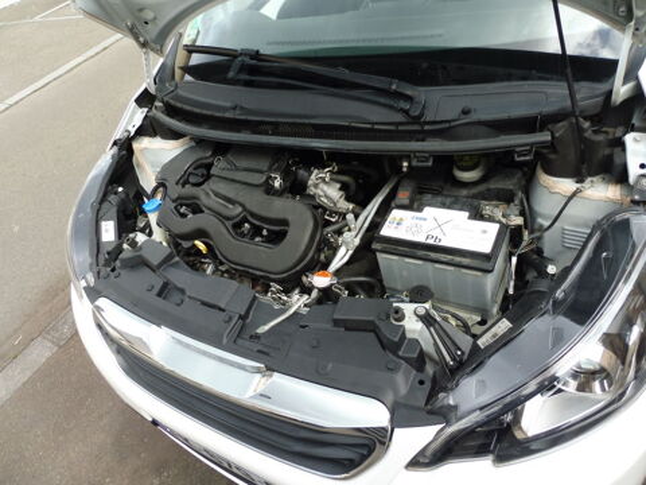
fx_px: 448
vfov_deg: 56.8
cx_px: 323
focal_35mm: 24
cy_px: 242
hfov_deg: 71.6
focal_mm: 4.3
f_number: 4
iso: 100
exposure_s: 1/160
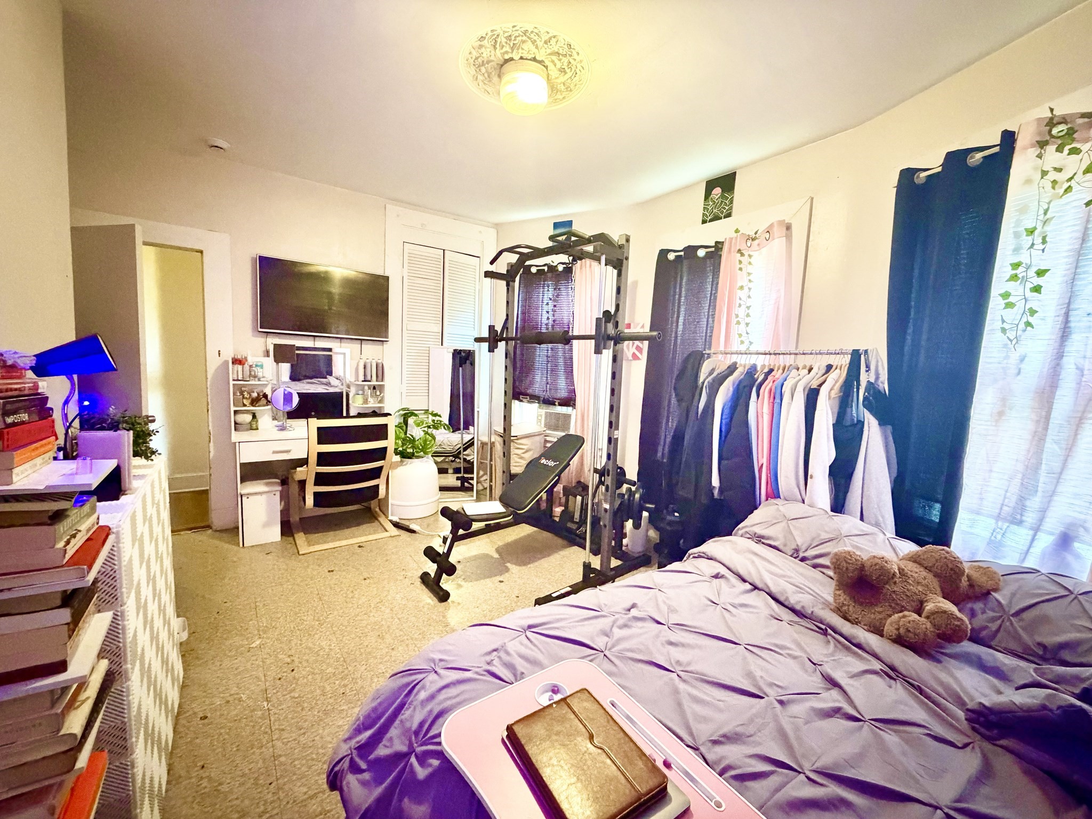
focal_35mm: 14
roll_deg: -2.4
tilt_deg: -5.2
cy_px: 410
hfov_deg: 102.1
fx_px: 442
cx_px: 546
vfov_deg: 85.7
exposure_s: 1/40
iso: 1250
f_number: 2.2
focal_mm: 2.22
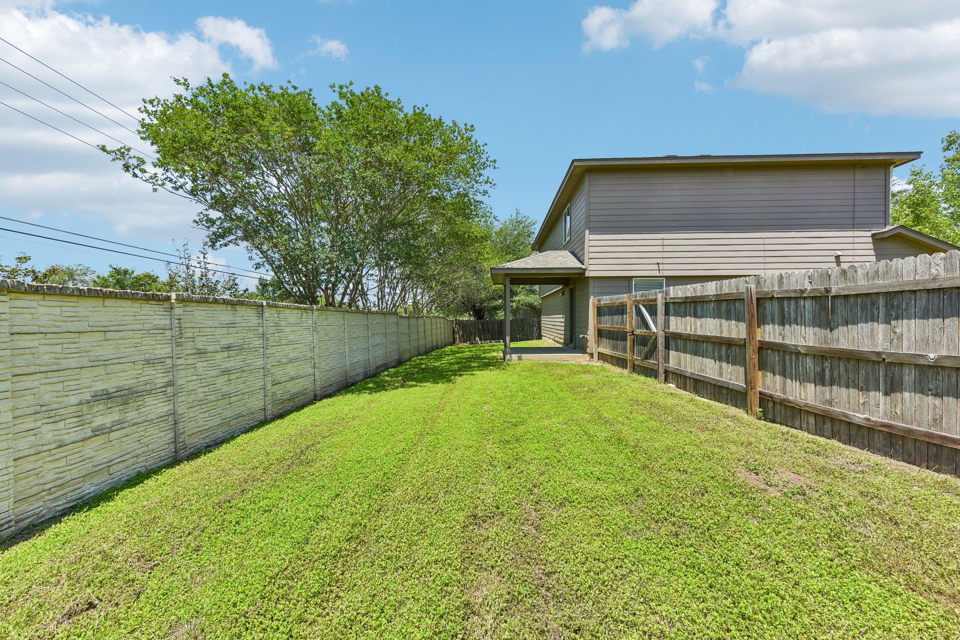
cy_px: 320
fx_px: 373
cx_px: 480
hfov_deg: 104.3
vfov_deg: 81.2
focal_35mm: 14
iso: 100
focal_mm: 14
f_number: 8
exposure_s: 1/250
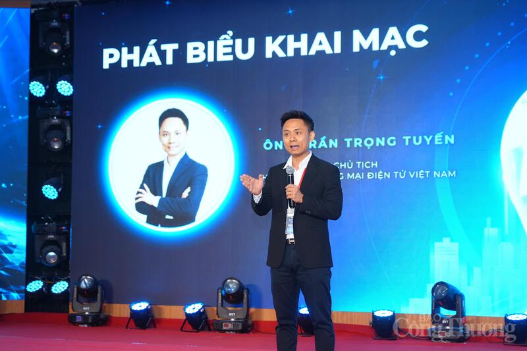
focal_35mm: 70
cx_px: 264
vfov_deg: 19.4
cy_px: 176
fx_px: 1024
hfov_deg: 28.8
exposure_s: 1/160
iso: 640
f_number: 3.5
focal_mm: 70
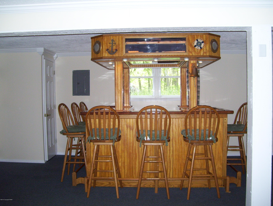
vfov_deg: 39.7
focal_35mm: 36
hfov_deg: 51.3
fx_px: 284
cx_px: 136
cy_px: 103
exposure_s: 1/60
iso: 200
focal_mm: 6
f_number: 2.7
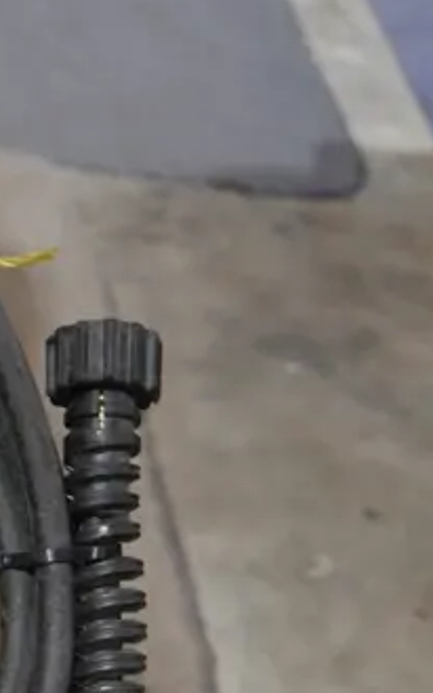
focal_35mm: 145
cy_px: 758
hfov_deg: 8.6
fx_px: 2740
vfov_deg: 14.1
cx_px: -371
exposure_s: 1/60
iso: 500
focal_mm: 22
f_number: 4.7
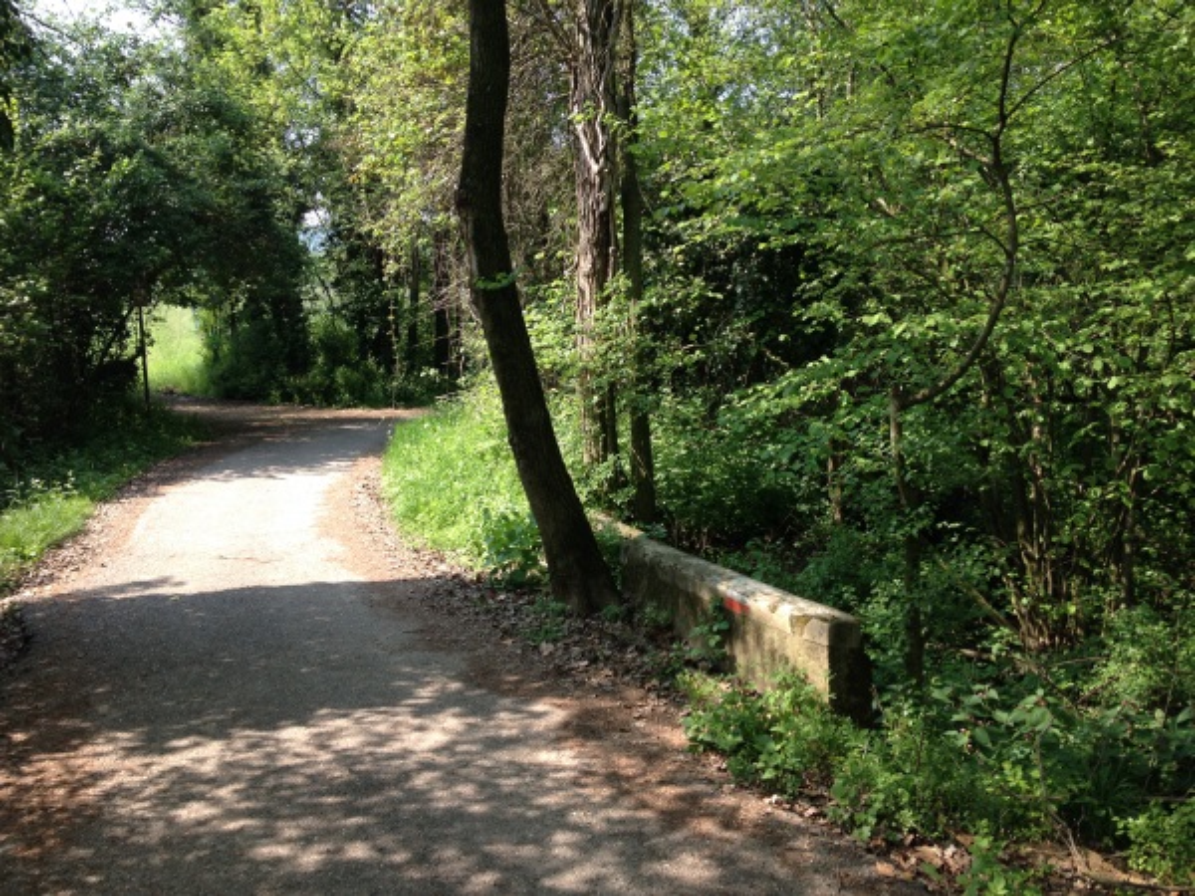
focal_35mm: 35
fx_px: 1208
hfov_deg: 52.6
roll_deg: +1.8
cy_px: 448
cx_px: 598
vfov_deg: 40.7
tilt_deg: -5.9
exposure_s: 1/341
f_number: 2.4
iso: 50
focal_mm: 4.28
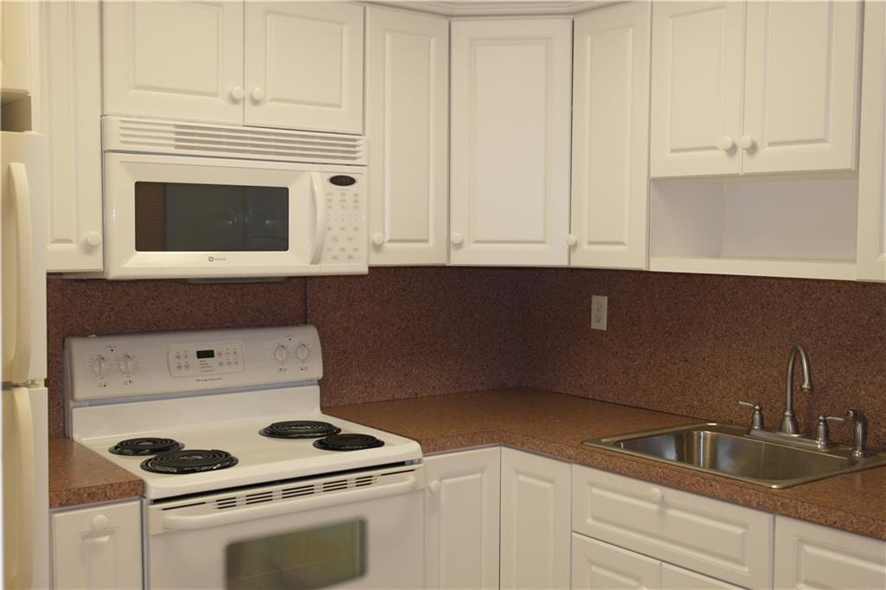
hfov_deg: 45.4
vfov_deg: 31.2
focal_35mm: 43
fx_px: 1058
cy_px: 295
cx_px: 443
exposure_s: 1/50
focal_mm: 28
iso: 400
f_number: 4
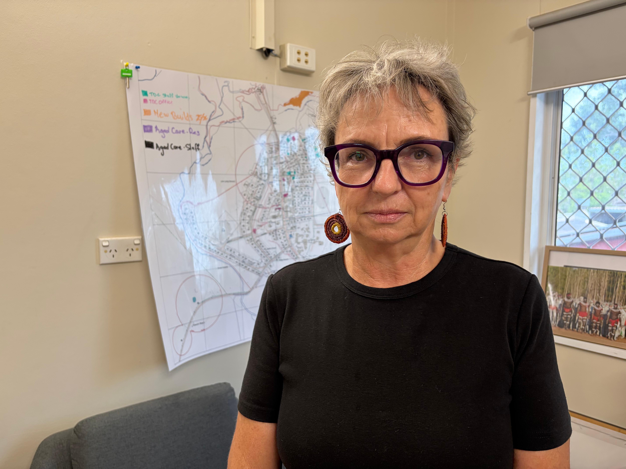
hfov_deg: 67.3
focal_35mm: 26
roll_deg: +1.2
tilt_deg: -4.7
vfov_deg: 53.1
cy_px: 234
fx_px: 470
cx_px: 313
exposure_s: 1/121
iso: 125
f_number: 1.6
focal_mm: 5.96
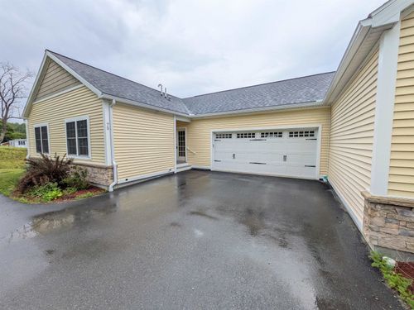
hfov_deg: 102.1
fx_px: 167
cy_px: 155
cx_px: 207
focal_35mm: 14
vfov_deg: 85.7
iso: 51
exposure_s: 1/1437
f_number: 2.2
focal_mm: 1.83
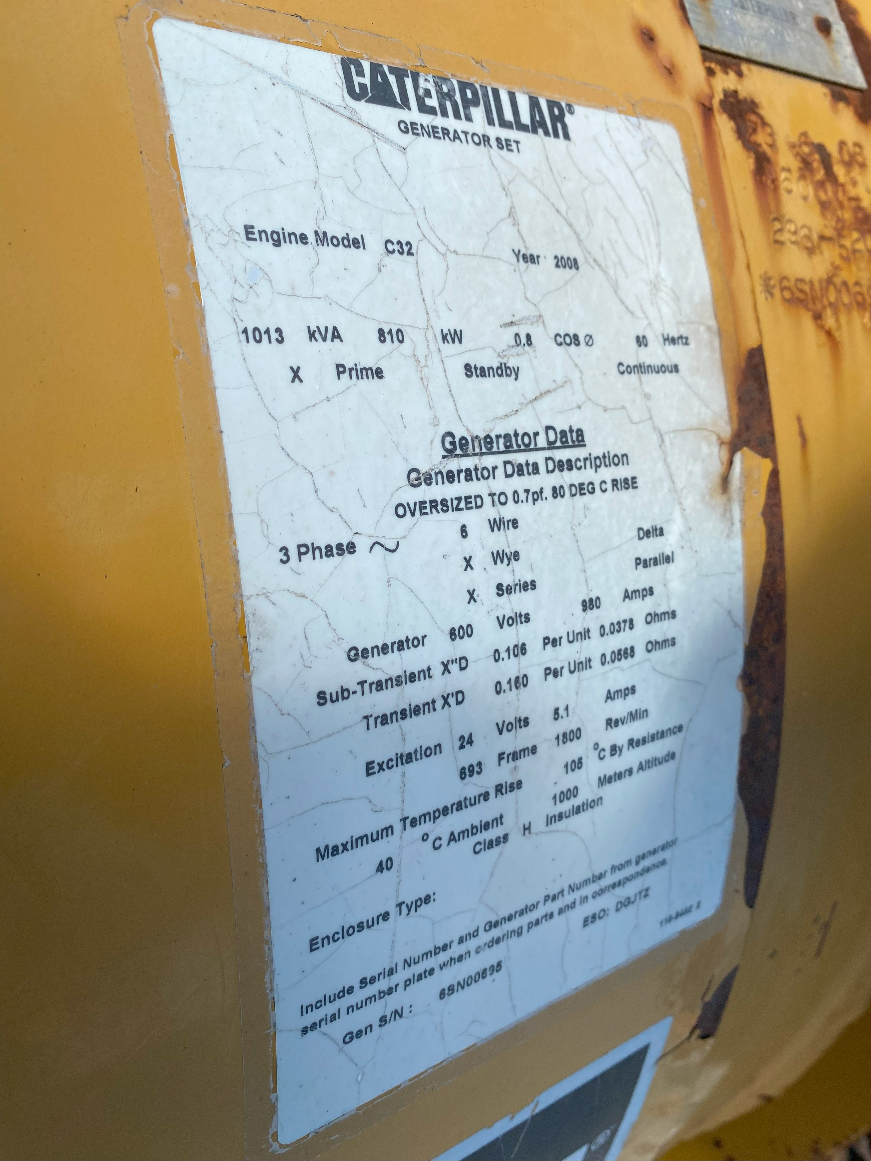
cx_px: 436
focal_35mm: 26
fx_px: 872
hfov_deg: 53.1
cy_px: 580
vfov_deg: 67.3
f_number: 1.8
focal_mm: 4.25
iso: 32
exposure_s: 1/1395
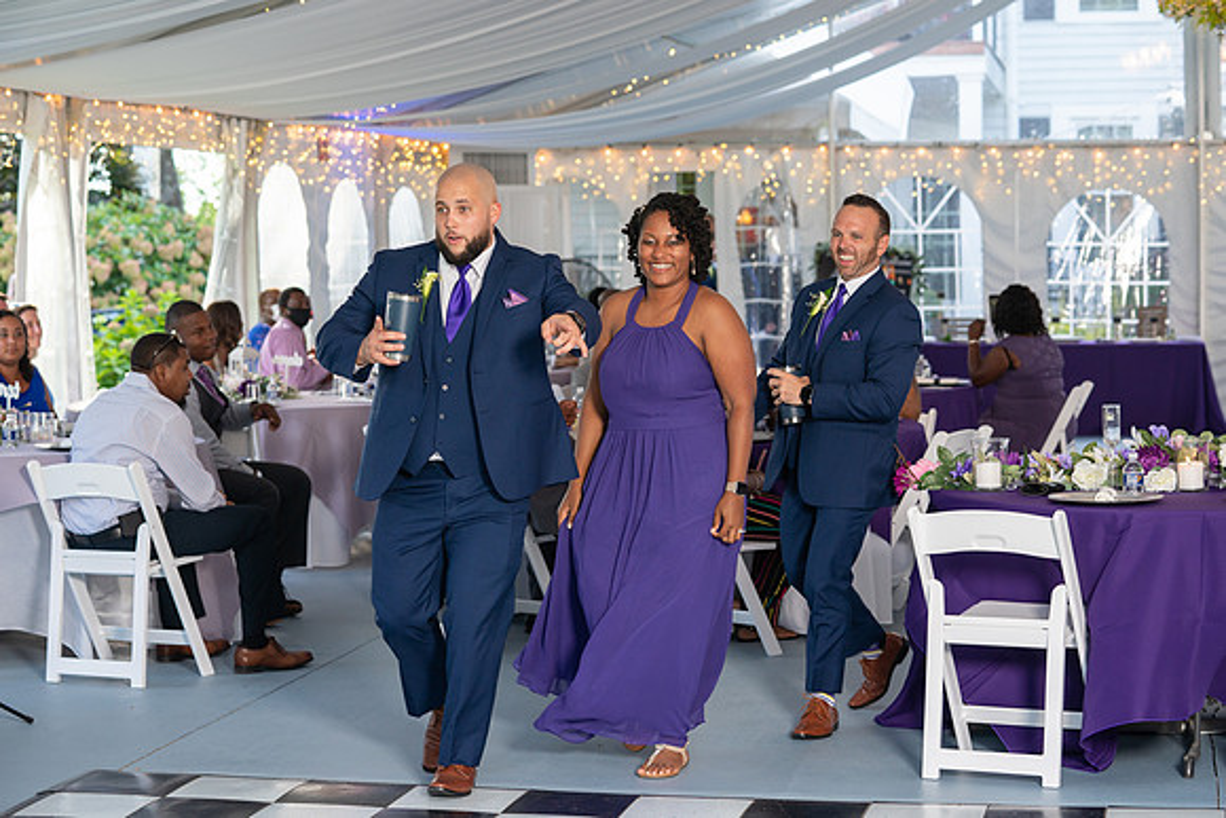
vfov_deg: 17.7
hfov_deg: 26.2
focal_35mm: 77
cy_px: 409
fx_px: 2631
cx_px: 619
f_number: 4
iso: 400
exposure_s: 1/200
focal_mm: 76
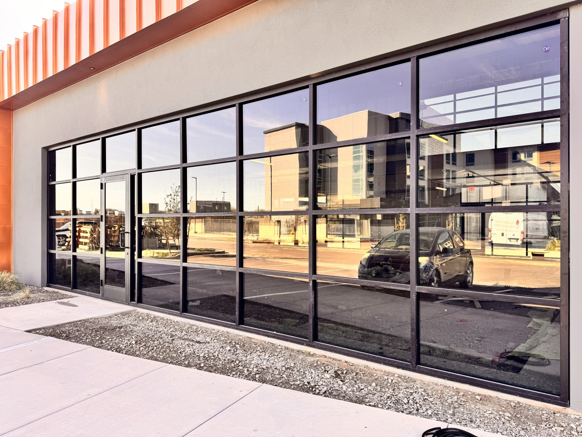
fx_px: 404
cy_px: 218
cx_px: 291
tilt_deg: +0.5
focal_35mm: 24
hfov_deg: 71.6
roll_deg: -0.5
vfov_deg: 56.8
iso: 80
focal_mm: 6.76
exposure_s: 1/527
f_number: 1.78
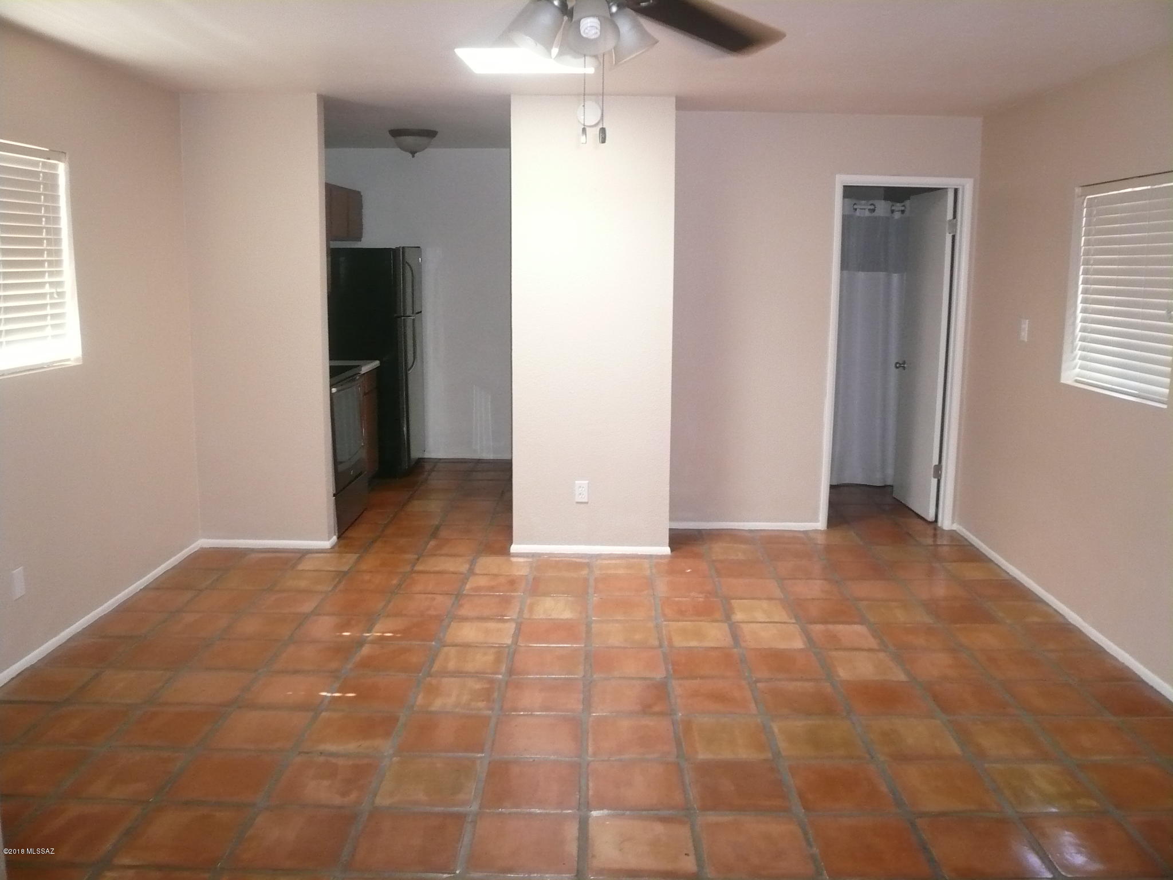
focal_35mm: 28
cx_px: 586
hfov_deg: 63.4
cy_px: 440
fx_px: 949
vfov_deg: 49.7
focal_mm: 4.6
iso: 250
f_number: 2.8
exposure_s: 1/30
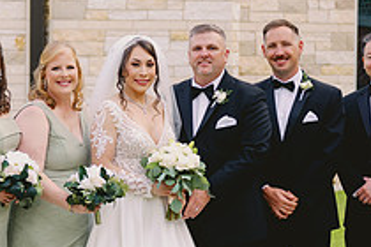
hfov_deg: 11.5
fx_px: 1834
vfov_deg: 7.7
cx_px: 150
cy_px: 149
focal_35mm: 178
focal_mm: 61
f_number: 2.8
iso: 80
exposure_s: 1/200
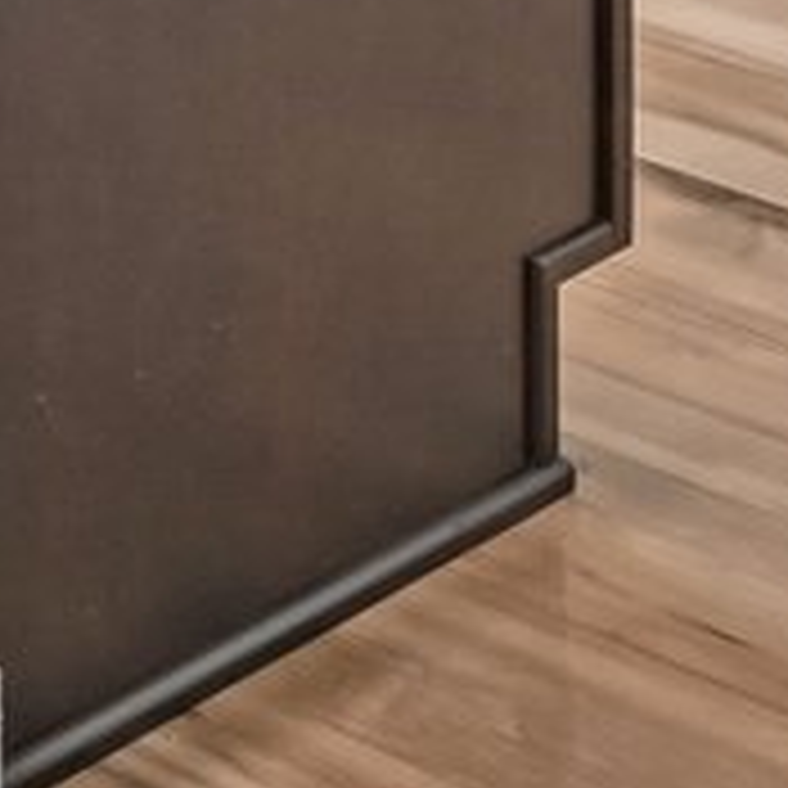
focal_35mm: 189
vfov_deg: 7.5
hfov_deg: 7.8
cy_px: -1970
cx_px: -1738
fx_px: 4868
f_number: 8
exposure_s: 1/40
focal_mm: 19
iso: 400
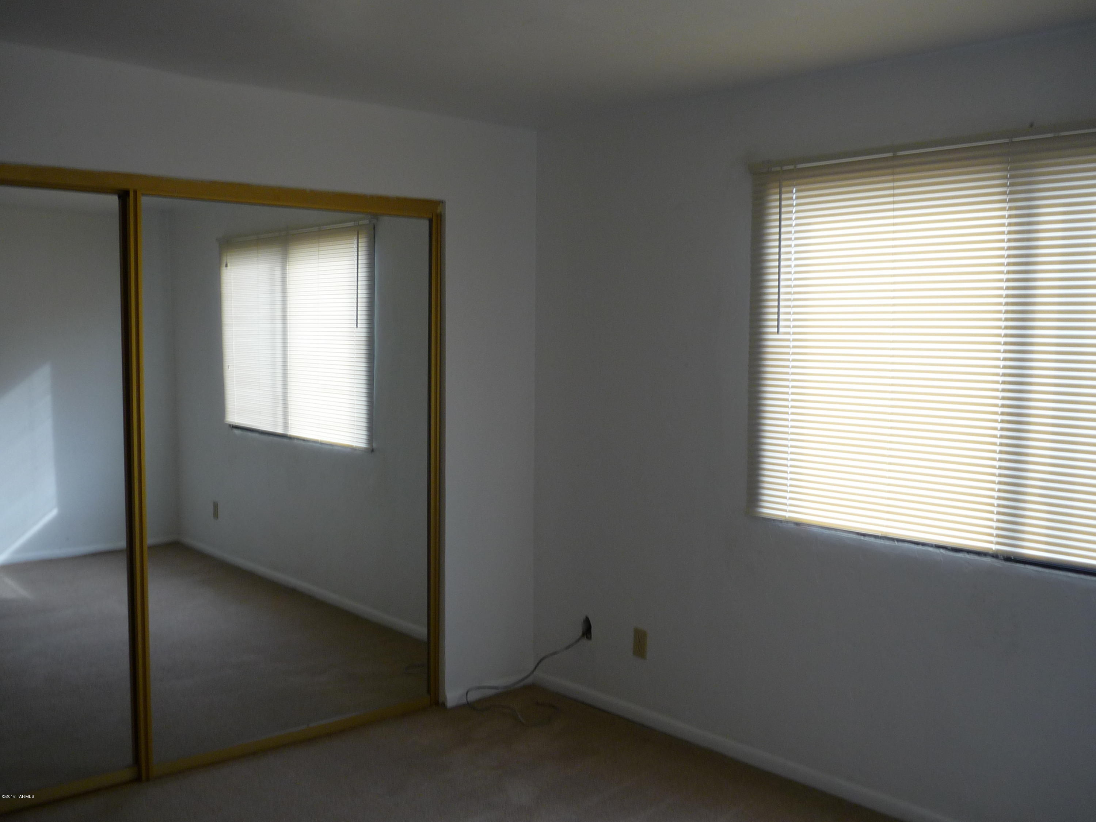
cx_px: 548
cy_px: 411
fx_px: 1045
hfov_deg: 55.4
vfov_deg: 42.9
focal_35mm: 33
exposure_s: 1/40
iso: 100
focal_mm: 5.5
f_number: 2.8
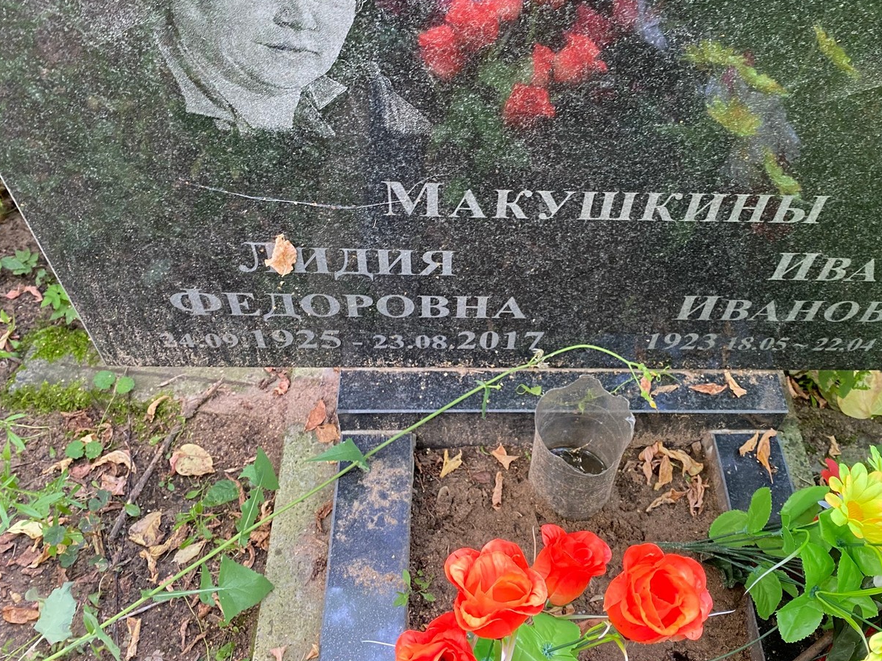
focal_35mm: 31
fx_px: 790
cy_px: 314
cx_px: 521
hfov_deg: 58.0
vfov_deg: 45.4
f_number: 1.8
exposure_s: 1/60
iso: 200
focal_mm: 4.25
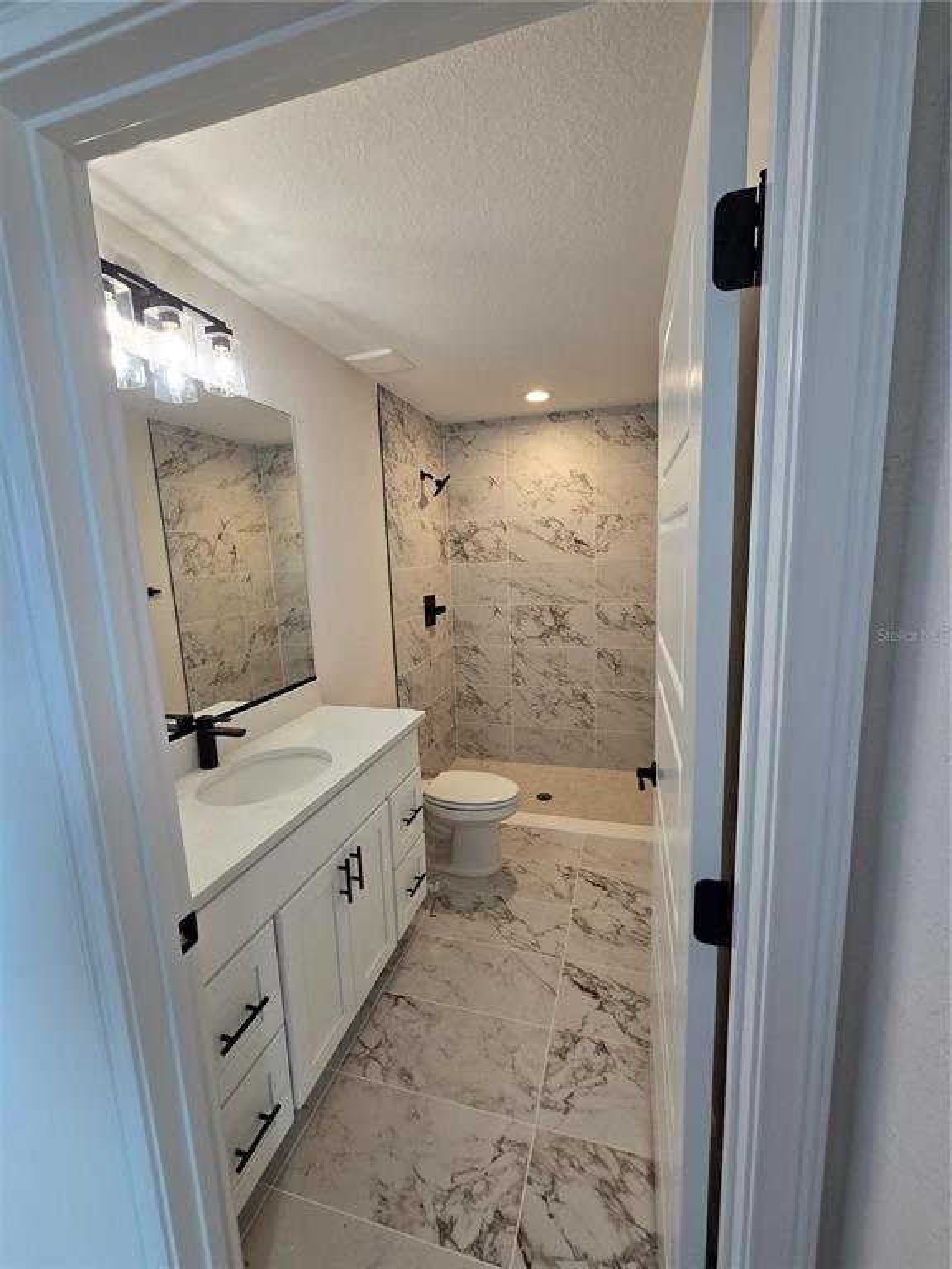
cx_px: 476
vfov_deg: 106.2
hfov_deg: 89.9
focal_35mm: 13
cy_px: 634
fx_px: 477
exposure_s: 1/60
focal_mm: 2.2
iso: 64
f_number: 2.2
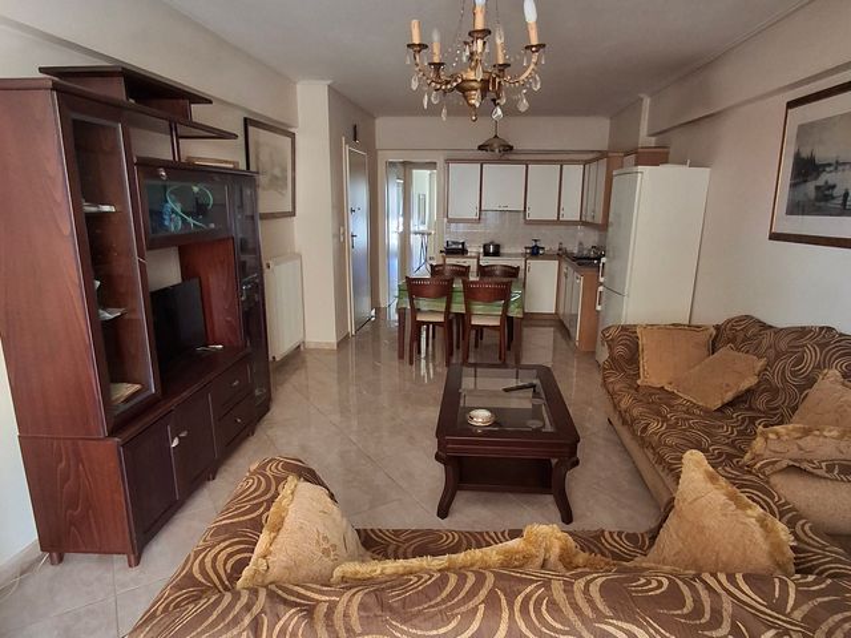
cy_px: 319
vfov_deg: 78.1
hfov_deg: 94.5
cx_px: 426
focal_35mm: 16
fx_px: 393
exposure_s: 1/50
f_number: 2.2
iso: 160
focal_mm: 1.64
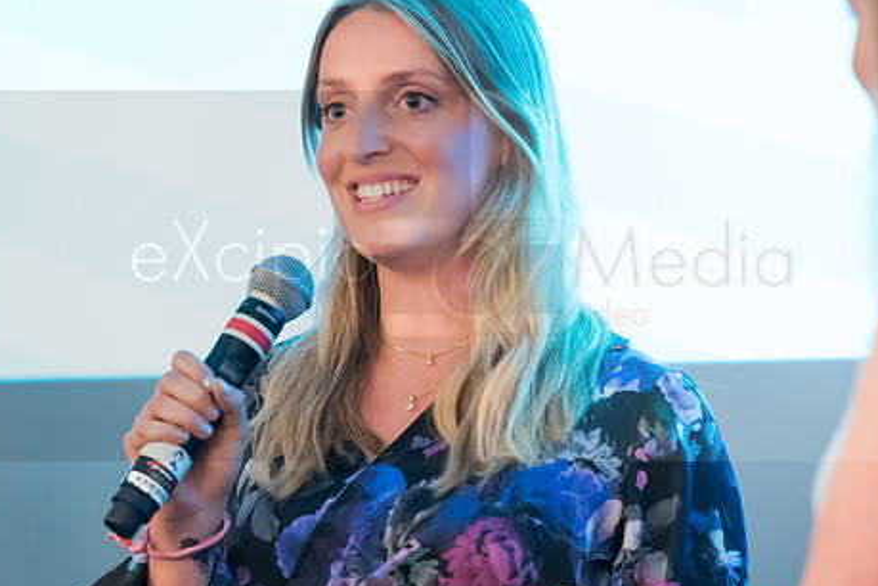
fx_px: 6975
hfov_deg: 7.2
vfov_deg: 4.8
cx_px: 481
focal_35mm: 286
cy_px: 318
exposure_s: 1/60
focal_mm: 200
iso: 6400
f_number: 2.8
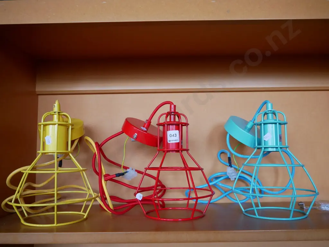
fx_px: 285
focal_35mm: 30
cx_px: 164
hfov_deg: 60.0
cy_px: 124
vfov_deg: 46.8
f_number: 4
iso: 500
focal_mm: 15
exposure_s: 1/60
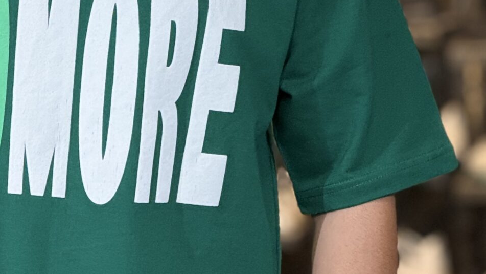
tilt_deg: -5.7
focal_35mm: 352
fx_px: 4536
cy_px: 69
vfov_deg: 3.5
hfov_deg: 6.1
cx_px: 65
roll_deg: +2.7
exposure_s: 1/100
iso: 200
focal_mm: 15.66
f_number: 2.8
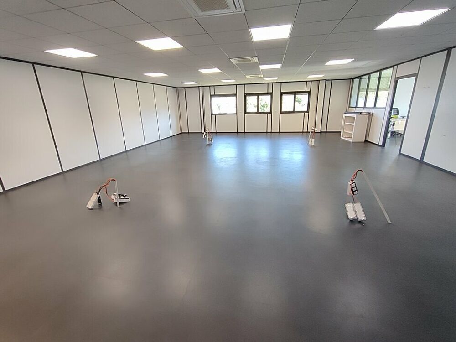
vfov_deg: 89.9
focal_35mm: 13
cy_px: 171
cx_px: 228
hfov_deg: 106.2
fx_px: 171
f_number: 2.2
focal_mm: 1.66
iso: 139
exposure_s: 1/50
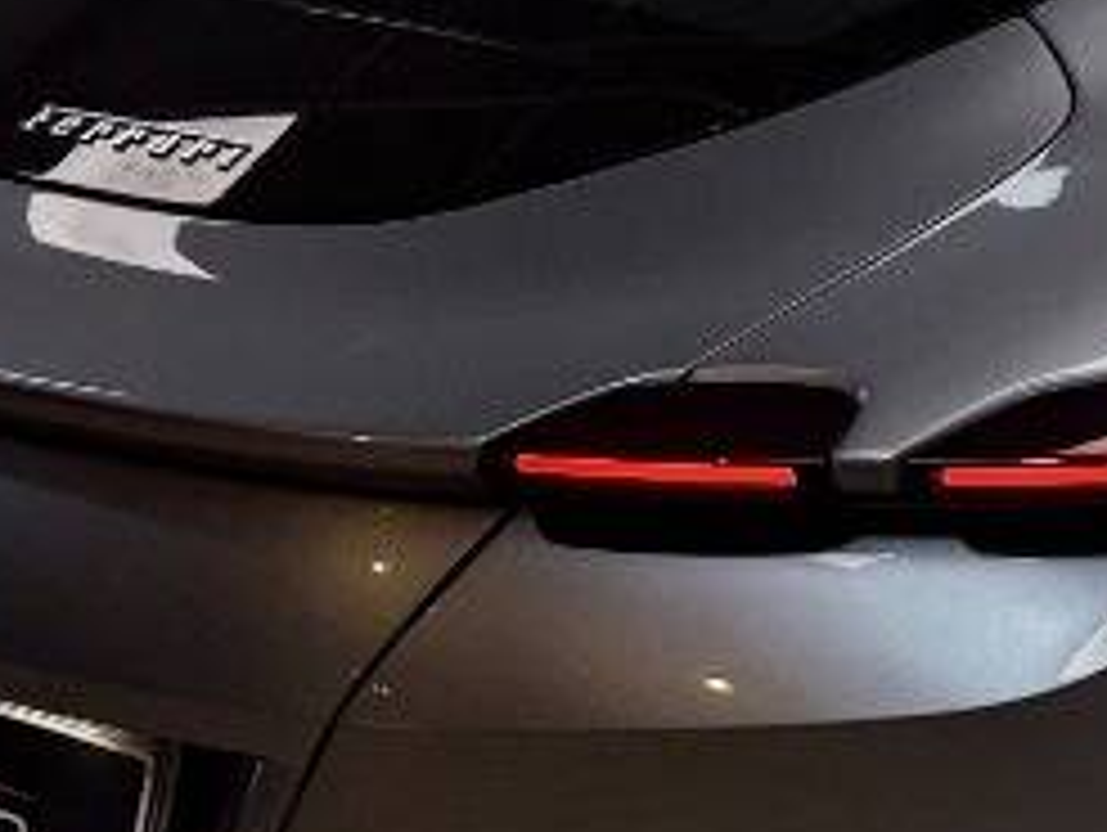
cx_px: 974
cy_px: 324
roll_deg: +0.9
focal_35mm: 104
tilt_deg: -17.5
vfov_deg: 14.2
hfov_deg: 18.6
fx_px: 3329
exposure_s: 1/208
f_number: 1.78
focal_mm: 6.76
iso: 100
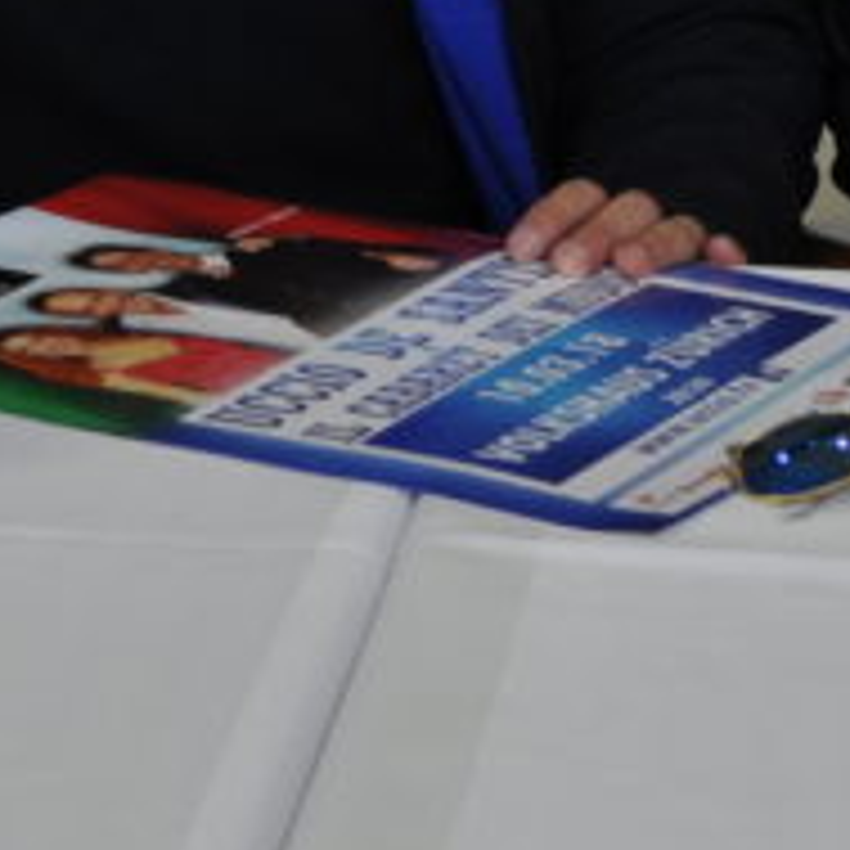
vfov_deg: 8.0
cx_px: -117
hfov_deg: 8.1
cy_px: -477
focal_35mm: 213
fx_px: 5925
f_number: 5.6
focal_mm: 31
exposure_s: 1/125
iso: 400
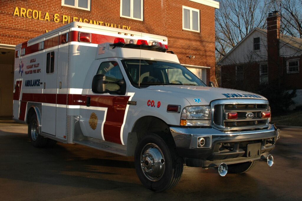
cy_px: 100
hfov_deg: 57.2
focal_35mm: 33
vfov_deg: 39.9
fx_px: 277
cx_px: 151
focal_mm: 22
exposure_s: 1/200
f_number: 7.1
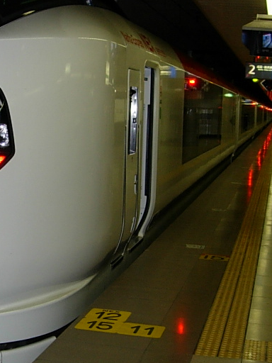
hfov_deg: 19.2
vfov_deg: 25.6
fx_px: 796
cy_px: 213
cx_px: 48
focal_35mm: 76
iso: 100
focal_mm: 7.8
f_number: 2.8
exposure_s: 1/64
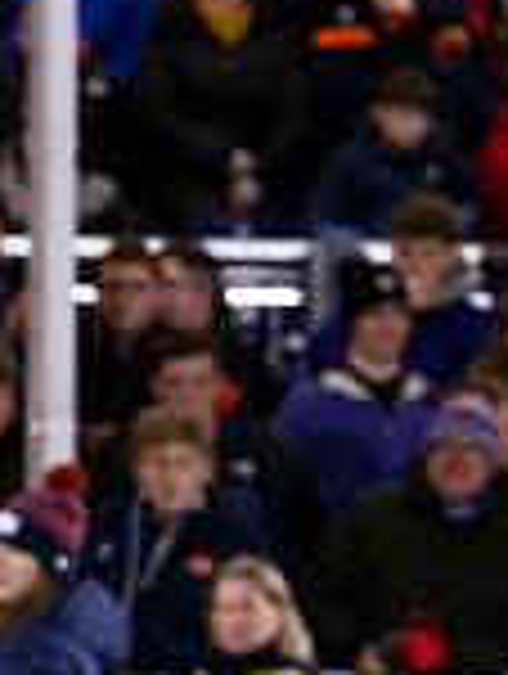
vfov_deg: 5.8
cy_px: 702
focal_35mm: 340
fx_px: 6634
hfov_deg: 4.3
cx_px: -512
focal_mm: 80
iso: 2500
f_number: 3.2
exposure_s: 1/320
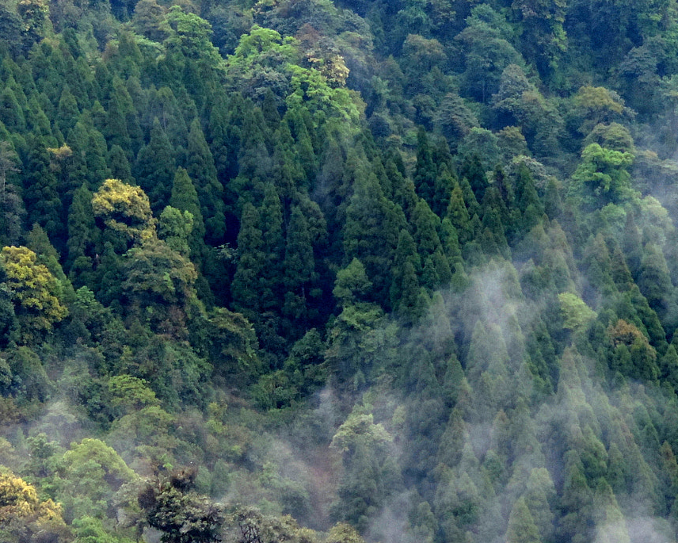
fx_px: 6221
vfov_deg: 5.0
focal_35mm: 310
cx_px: 303
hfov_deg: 6.2
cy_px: 246
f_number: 4.5
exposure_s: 1/125
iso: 280
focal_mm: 30.3
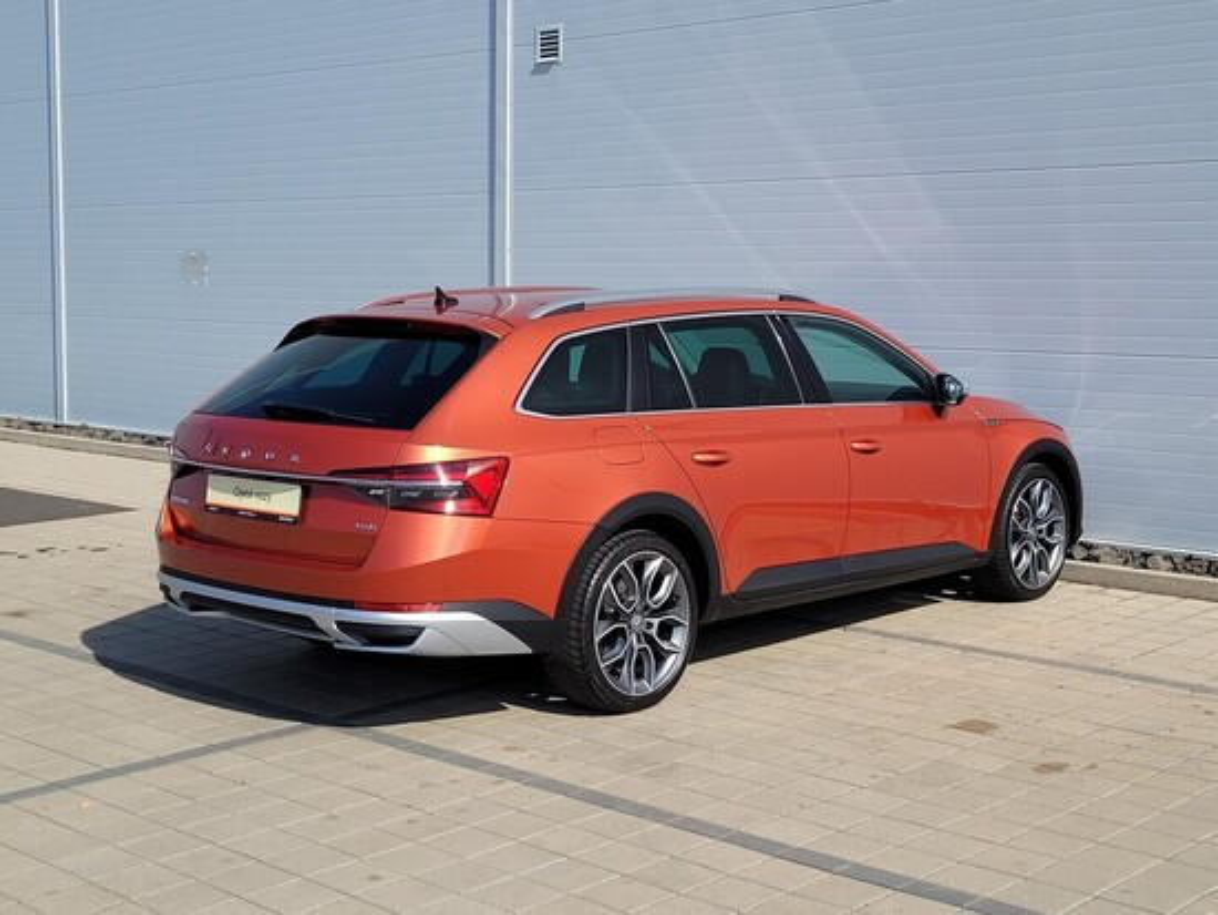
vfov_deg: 53.1
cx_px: 609
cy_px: 458
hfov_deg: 67.3
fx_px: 915
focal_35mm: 26
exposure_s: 1/2752
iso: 40
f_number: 1.8
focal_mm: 5.4
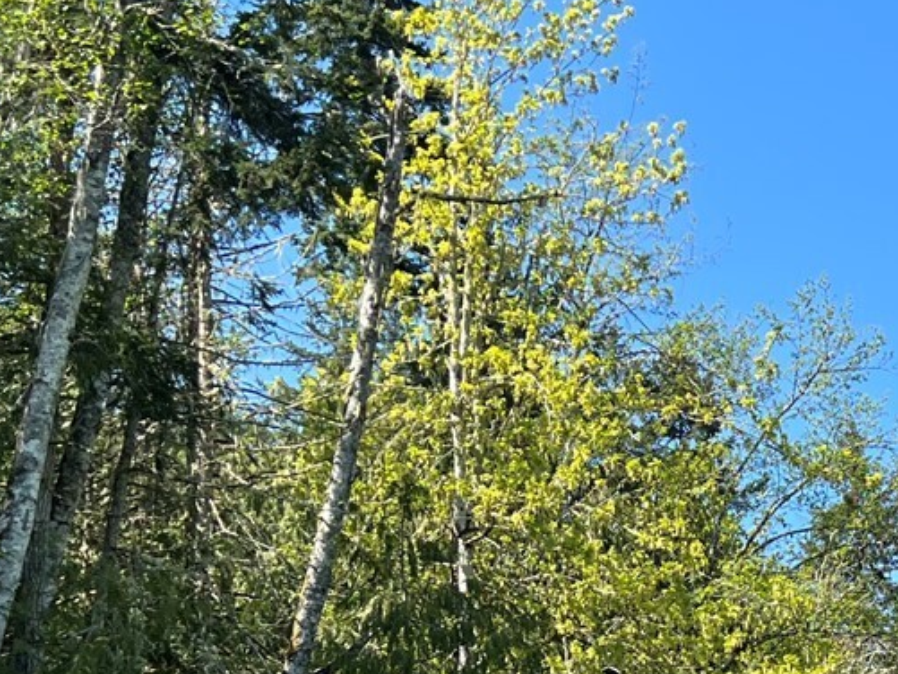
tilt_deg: +7.7
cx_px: 837
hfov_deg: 22.9
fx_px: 2154
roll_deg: +2.5
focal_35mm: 83
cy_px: 927
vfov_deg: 16.6
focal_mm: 5.7
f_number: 1.5
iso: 50
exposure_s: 1/1395
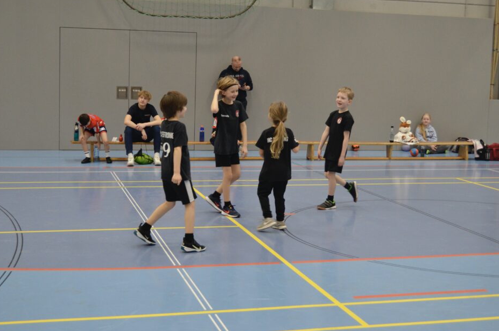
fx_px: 733
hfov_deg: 37.6
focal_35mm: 53
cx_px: 270
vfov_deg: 25.4
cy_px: 151
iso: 1600
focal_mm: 32
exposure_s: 1/160
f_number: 4.8
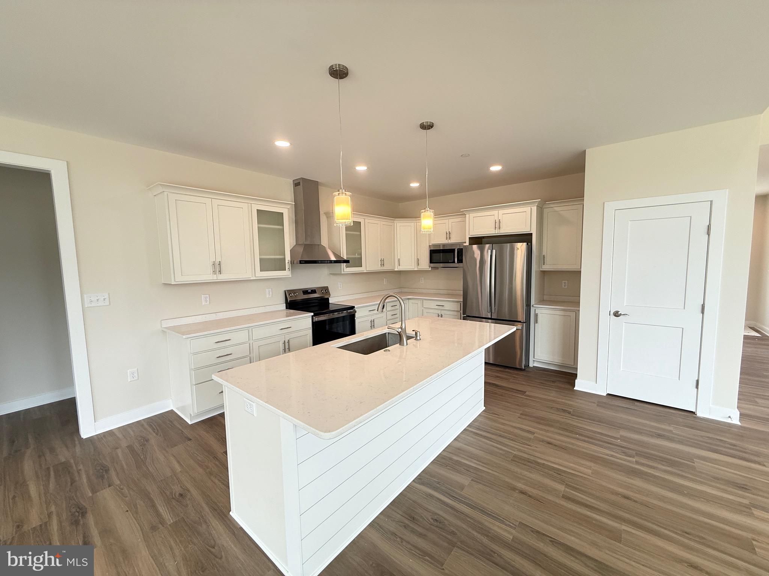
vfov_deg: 85.7
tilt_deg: -4.6
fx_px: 311
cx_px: 384
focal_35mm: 14
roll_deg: +0.7
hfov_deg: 102.1
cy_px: 288
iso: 80
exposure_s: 1/99
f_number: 2.2
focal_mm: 2.22
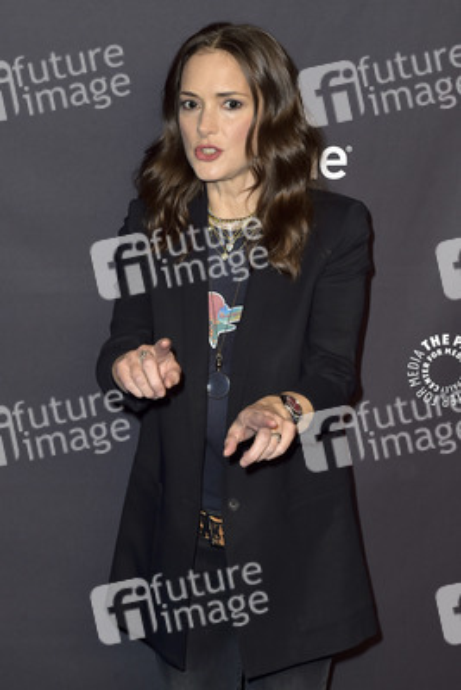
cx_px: 230
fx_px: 1343
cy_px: 345
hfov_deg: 19.5
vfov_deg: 28.8
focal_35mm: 70
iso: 250
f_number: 6.3
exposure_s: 1/250
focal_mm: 70
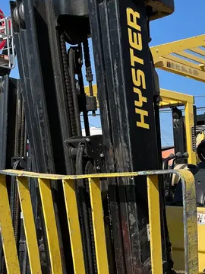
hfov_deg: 26.5
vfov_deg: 34.8
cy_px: 227
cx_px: 191
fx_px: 418
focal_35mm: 53
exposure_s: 1/5051
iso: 50
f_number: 1.6
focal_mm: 4.2
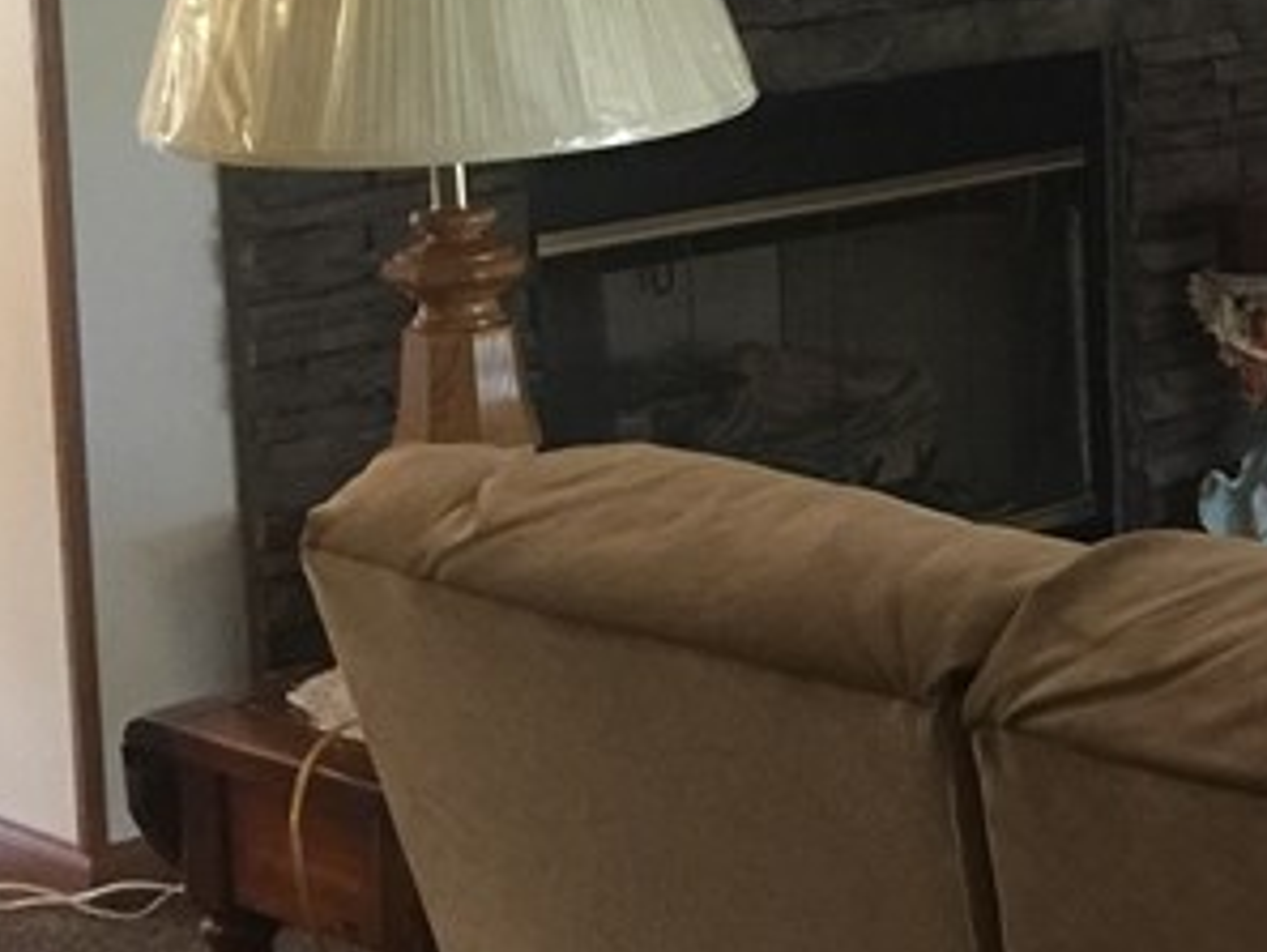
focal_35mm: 100
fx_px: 3662
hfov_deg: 17.5
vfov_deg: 14.6
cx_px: 1928
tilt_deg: -7.9
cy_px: 68
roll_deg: -1.5
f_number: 2.2
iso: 125
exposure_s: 1/10
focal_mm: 4.15
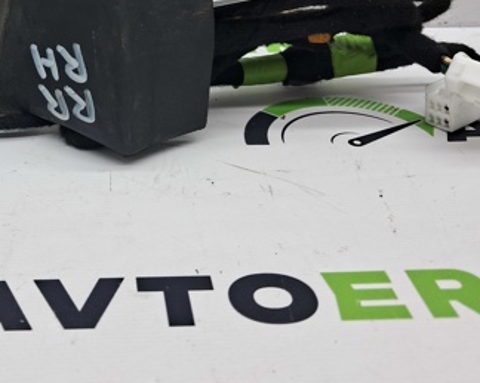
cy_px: 55
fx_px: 738
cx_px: 102
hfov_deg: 35.0
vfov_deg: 28.3
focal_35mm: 52
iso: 50
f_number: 1.8
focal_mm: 4
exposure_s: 1/100
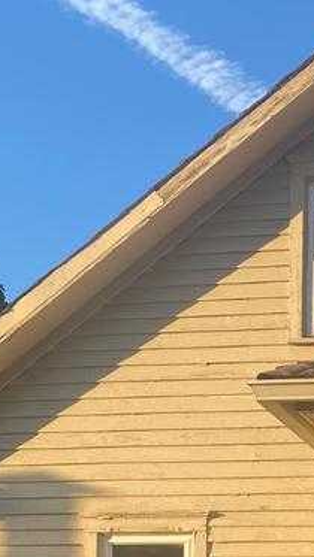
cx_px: 486
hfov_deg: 13.8
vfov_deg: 23.2
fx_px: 1213
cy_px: 709
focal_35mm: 82
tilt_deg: +2.1
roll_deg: -0.7
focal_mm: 4.25
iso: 32
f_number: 1.8
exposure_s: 1/833
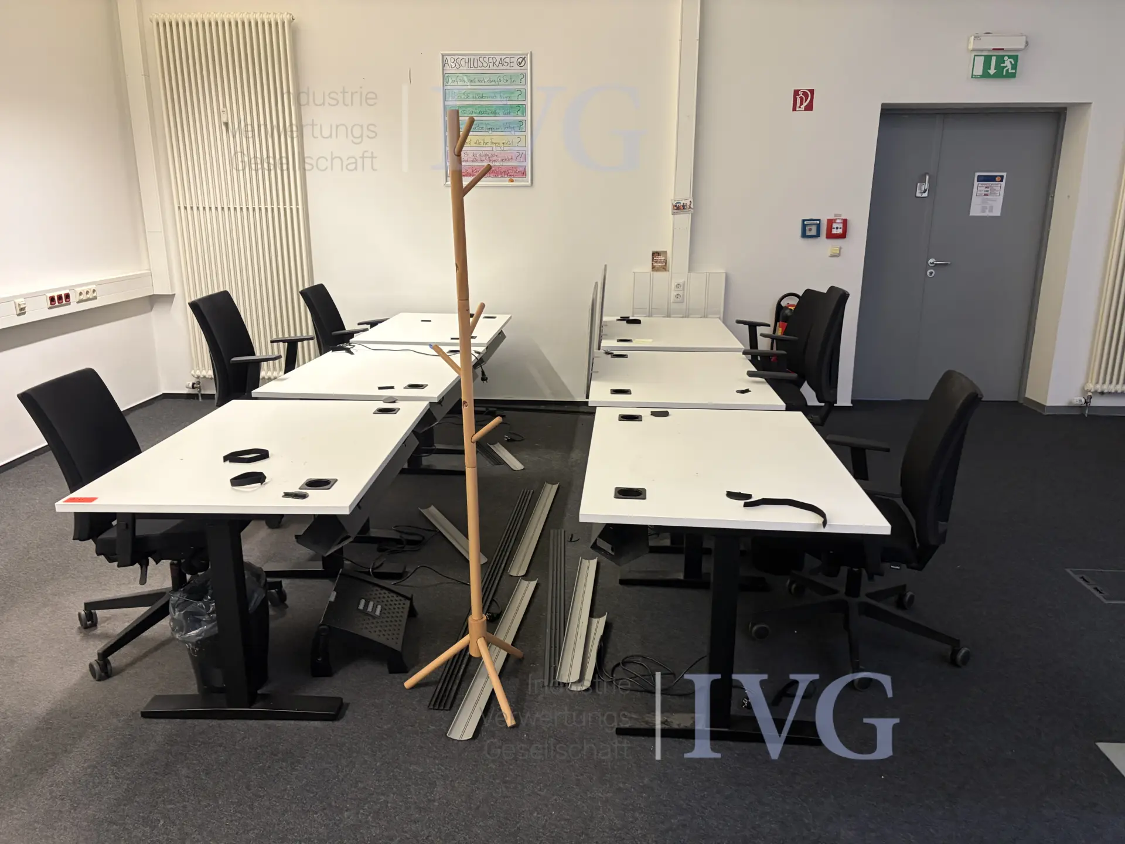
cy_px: 422
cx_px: 562
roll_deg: -0.7
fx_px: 845
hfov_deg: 67.3
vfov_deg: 53.1
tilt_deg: -11.5
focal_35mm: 26
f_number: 1.6
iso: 200
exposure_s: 1/50
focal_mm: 5.96
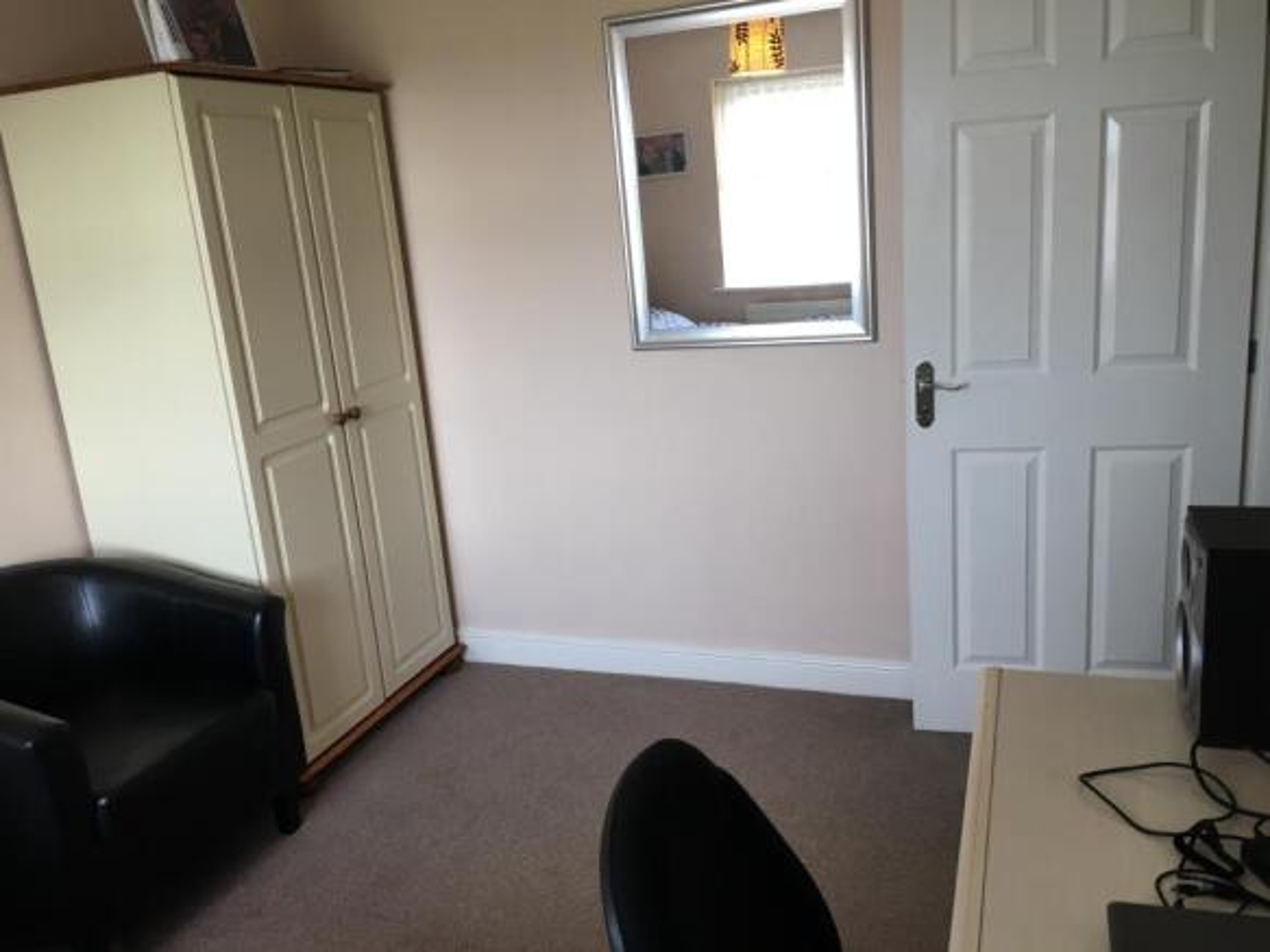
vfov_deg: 48.2
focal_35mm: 29
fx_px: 1064
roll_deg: +5.3
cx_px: 635
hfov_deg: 61.7
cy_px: 476
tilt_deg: -13.9
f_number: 2.2
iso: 32
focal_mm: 4.15
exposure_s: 1/33
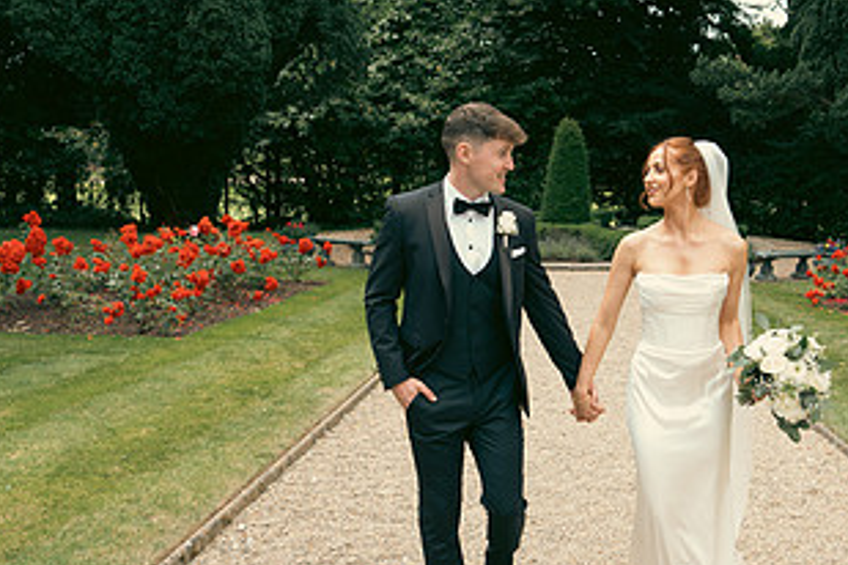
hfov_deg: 43.2
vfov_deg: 29.9
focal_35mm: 45
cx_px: 538
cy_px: 300
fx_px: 1060
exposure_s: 1/160
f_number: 3.5
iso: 50
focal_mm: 24
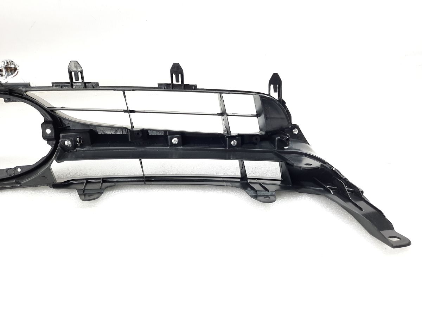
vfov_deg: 54.9
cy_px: 158
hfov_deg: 69.4
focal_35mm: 25
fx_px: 305
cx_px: 211
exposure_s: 1/50
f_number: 2
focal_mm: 4.6
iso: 100
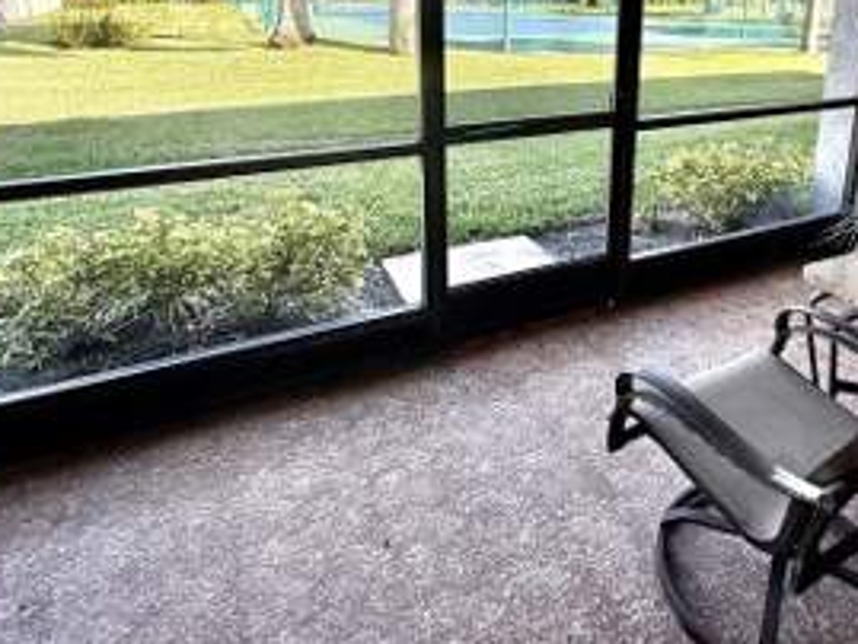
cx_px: 517
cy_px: 128
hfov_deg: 68.6
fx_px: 620
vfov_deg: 51.4
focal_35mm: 25
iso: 64
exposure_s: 1/398
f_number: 2.2
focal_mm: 2.22
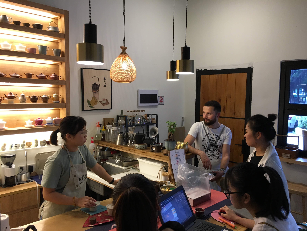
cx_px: 154
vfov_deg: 48.2
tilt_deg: -4.1
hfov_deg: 61.7
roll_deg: +1.0
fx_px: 257
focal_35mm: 29
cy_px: 116
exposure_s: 1/33
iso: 125
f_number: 2.2
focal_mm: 4.15
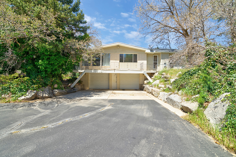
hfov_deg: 96.8
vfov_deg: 73.7
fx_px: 105
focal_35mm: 16
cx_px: 118
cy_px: 78
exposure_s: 1/60
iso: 320
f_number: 9
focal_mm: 16
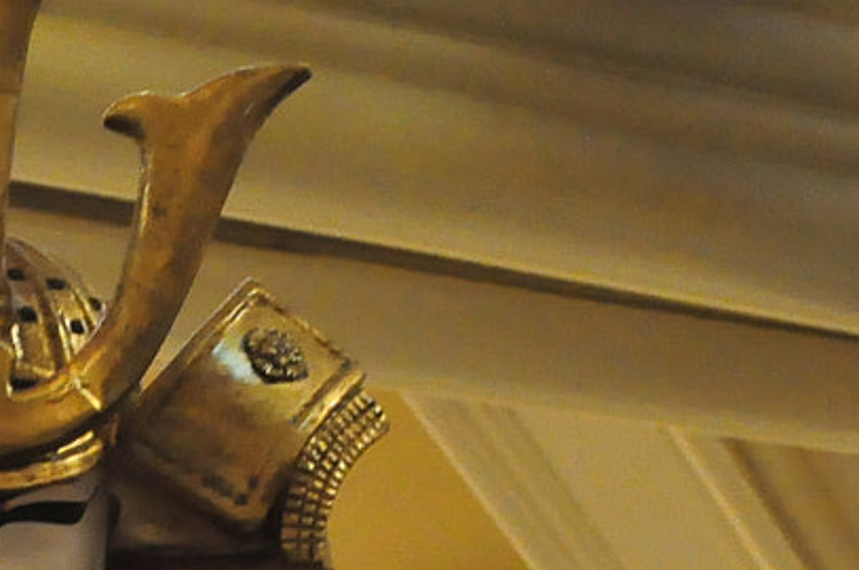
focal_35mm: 366
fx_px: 8719
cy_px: 1019
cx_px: -230
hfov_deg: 5.6
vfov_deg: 3.7
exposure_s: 1/50
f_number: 5.3
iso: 3200
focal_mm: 62
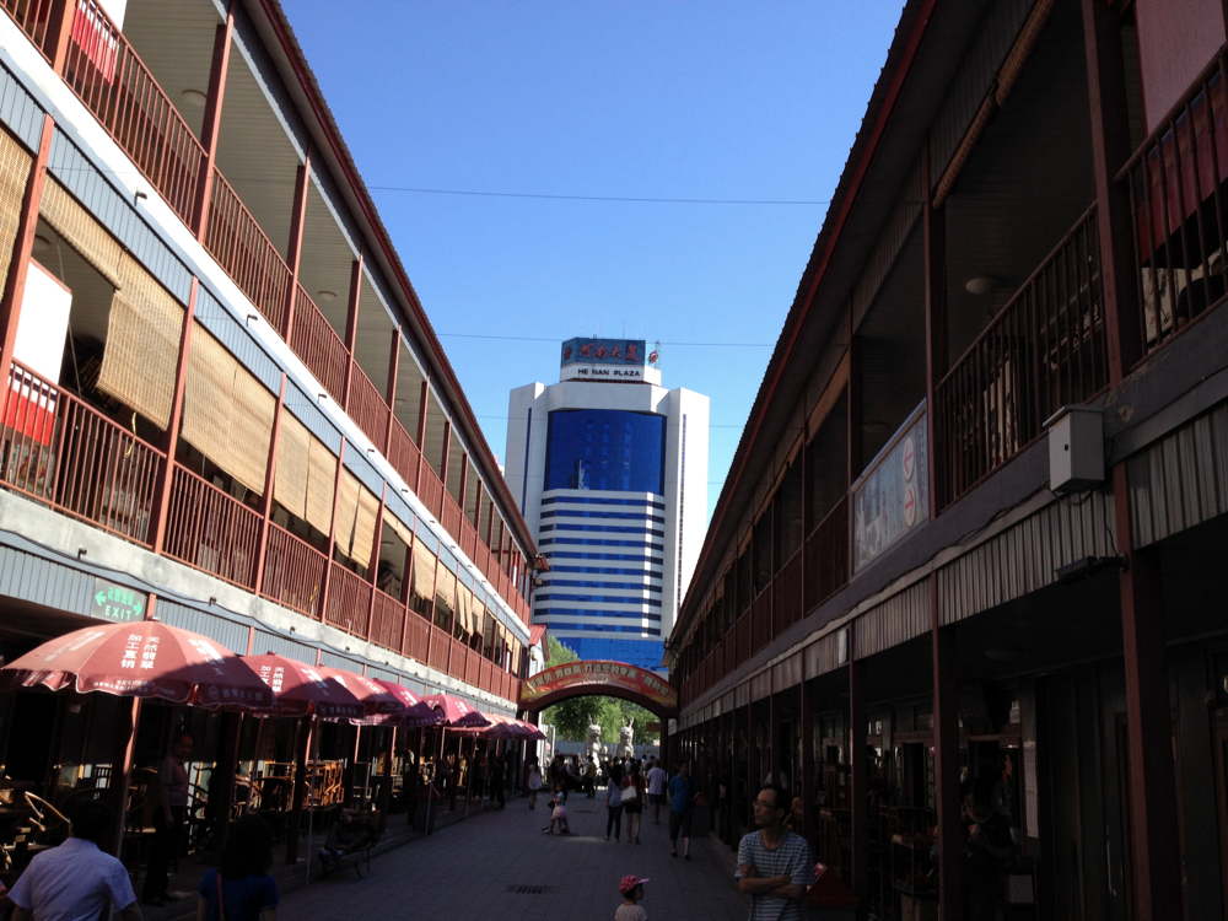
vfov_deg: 40.7
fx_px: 1242
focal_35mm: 35
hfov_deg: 52.6
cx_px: 614
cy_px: 460
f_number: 2.4
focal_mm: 4.28
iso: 64
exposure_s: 1/726
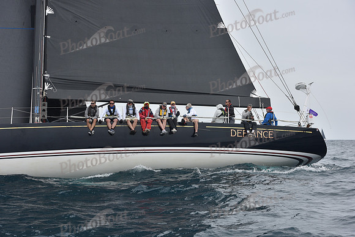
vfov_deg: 19.5
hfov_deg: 28.8
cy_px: 118
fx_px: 690
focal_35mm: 70
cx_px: 178
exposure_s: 1/800
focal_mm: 70
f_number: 8
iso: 250
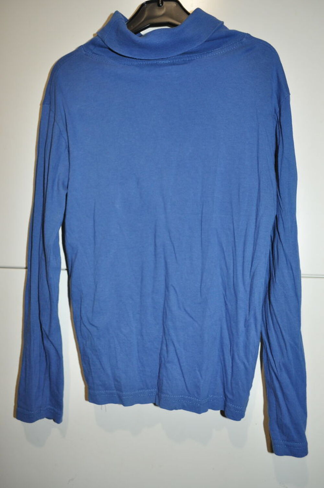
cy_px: 244
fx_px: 406
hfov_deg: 43.5
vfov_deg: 62.0
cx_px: 162
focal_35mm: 30
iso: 800
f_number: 3.8
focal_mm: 20
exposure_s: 1/60
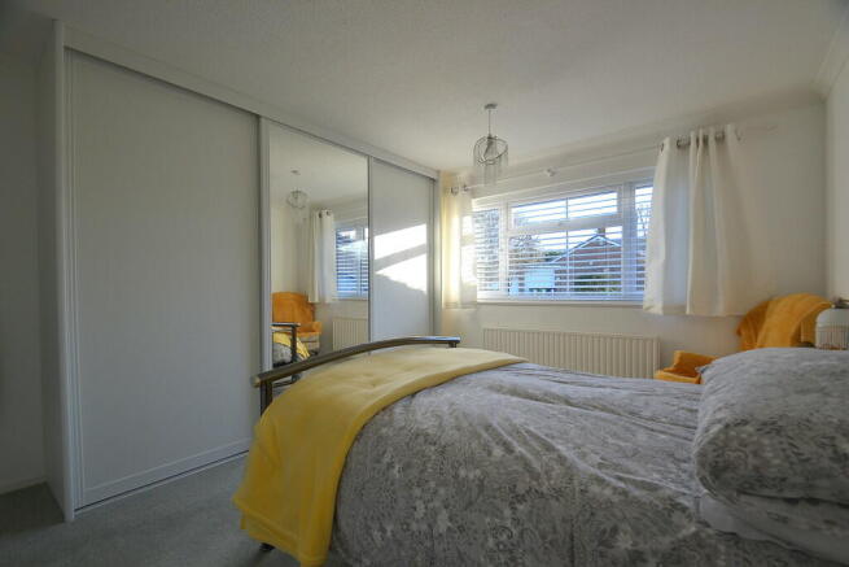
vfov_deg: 77.4
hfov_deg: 100.4
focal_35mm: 15
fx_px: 354
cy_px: 284
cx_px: 424
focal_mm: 10
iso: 110
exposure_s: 1/60
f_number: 5.6
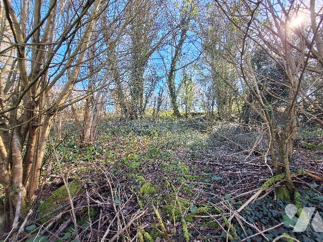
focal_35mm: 13
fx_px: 121
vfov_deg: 89.9
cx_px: 162
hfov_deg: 106.2
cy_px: 121
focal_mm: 1.74
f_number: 2.2
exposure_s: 1/183
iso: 40
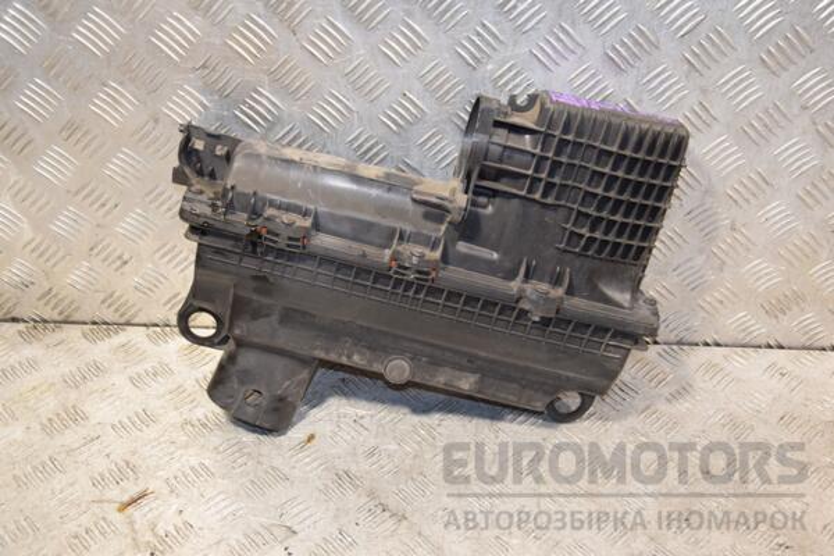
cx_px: 417
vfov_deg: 31.9
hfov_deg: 46.4
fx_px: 973
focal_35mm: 42
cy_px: 278
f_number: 5
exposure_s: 1/160
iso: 800
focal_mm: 28
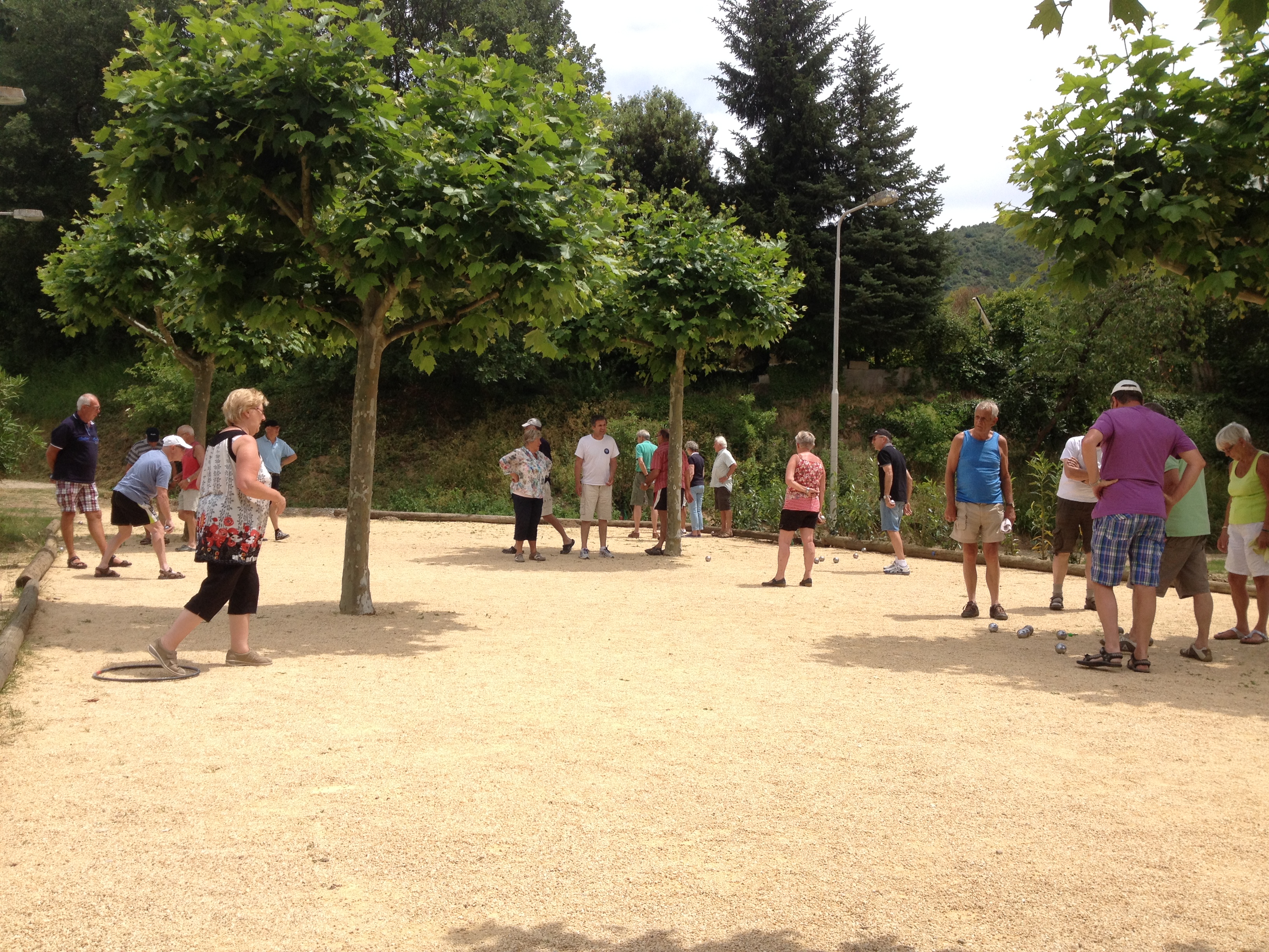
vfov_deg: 40.7
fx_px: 1283
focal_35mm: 35
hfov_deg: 52.6
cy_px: 476
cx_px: 634
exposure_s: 1/1534
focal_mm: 4.28
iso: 50
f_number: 2.4
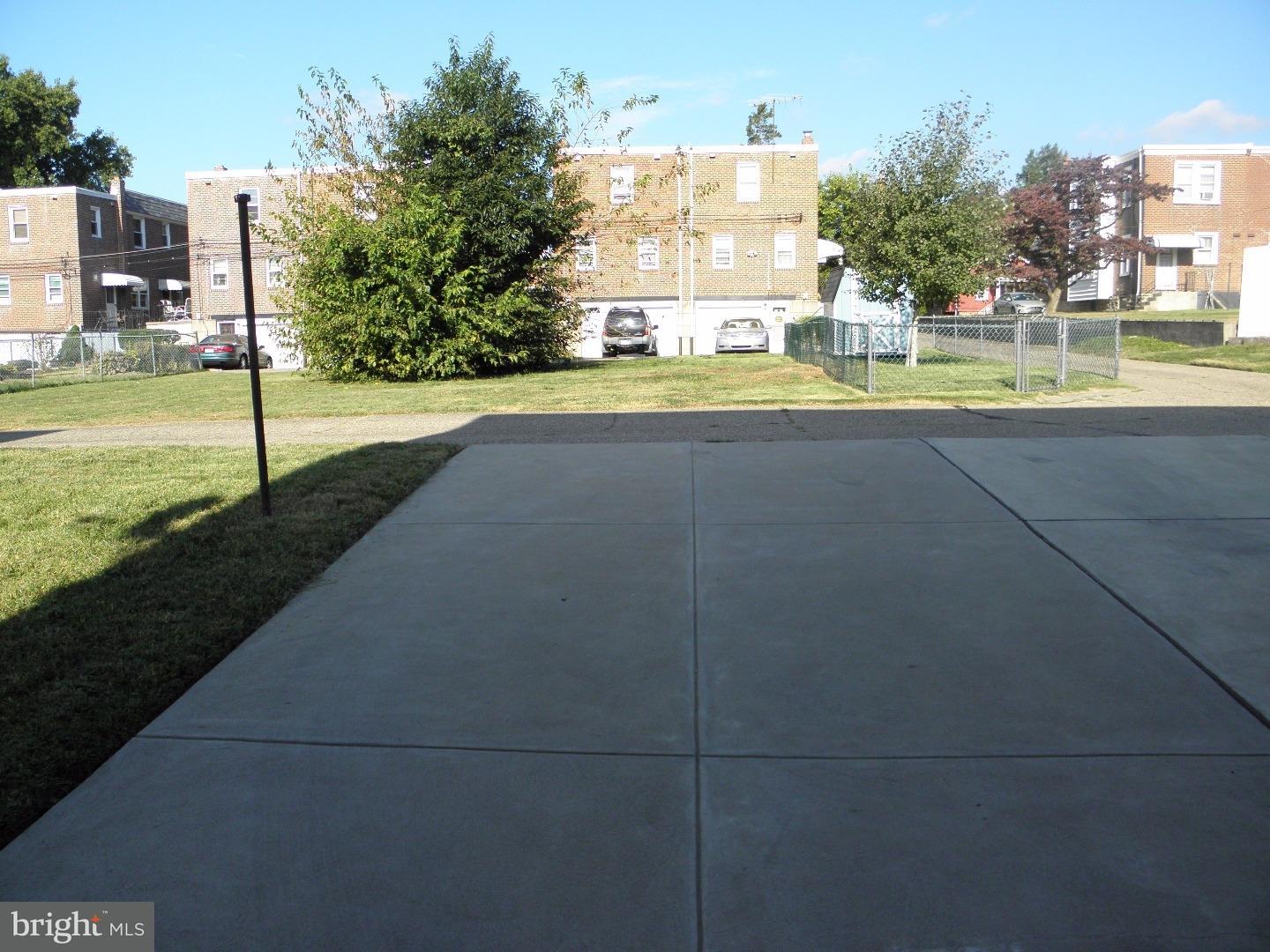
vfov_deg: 49.7
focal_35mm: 28
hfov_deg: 63.4
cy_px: 476
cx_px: 635
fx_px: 1027
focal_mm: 5
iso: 100
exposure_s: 1/500
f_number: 3.5
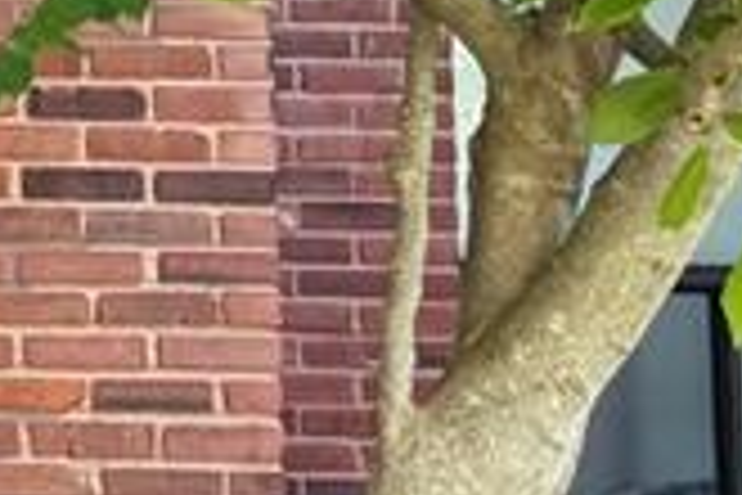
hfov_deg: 10.4
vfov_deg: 8.8
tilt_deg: +4.3
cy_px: 0
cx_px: -1318
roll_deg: -0.9
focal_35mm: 155
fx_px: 3194
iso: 200
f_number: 1.78
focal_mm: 6.76
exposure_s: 1/234
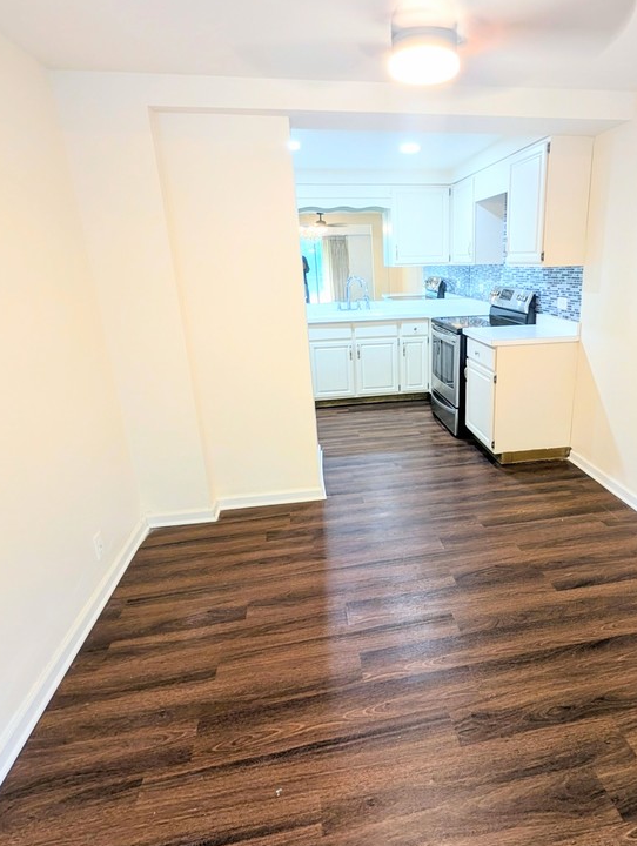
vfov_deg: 87.7
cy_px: 414
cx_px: 411
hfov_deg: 70.2
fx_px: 441
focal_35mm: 18
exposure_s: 1/24
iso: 76
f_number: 1.7
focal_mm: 2.02
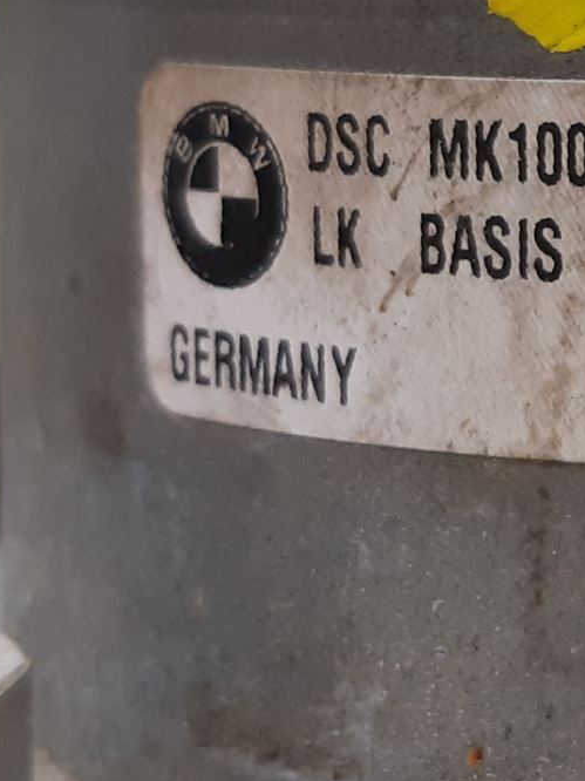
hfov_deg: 17.0
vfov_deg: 24.3
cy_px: 259
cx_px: 815
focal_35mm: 80
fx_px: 1804
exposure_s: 1/50
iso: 125
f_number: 1.7
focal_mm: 3.93
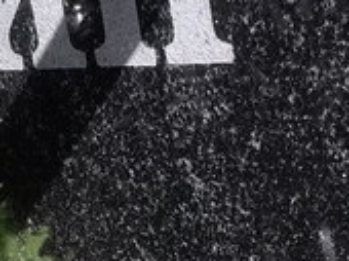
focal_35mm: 132
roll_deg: +10.4
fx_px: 1329
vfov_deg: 10.8
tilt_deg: -19.6
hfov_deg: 14.9
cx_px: 129
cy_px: 382
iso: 20
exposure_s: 1/337
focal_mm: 3.99
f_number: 1.8
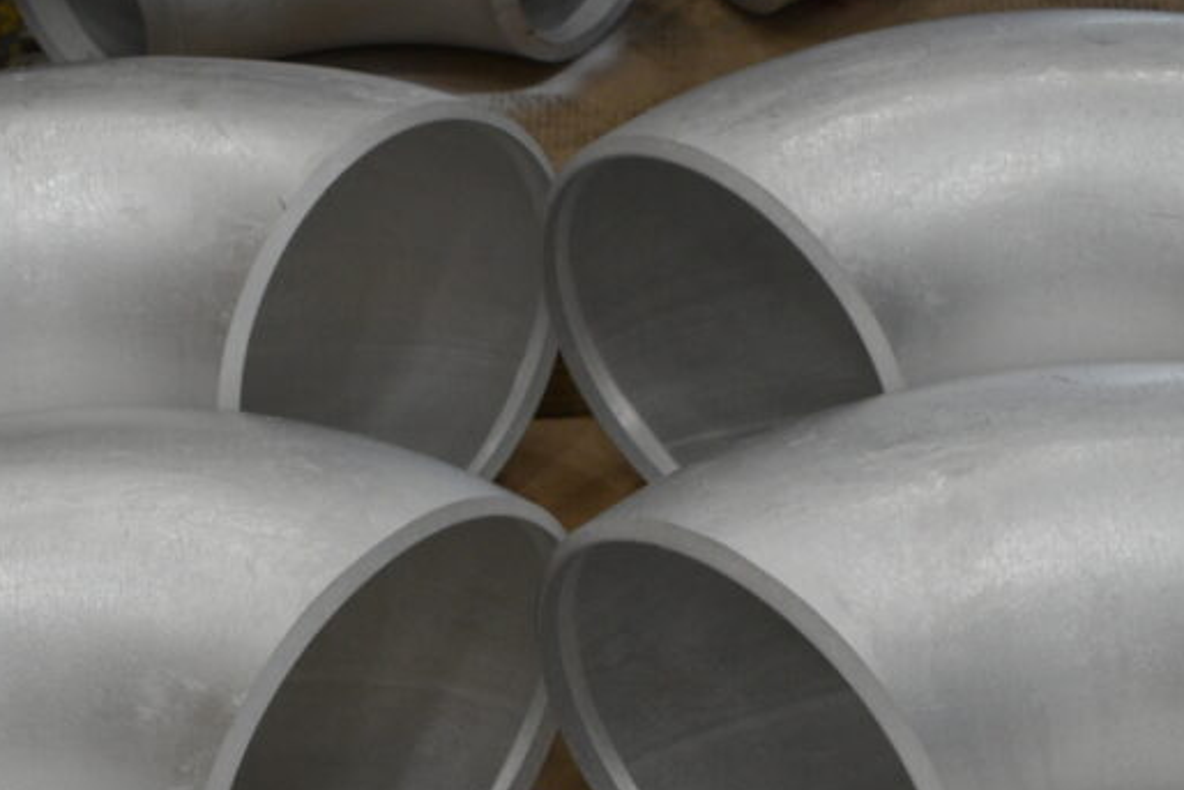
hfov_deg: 26.3
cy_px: 799
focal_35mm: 77
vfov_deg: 17.3
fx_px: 2533
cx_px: 544
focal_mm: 22
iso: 800
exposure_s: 1/1000
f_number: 3.8
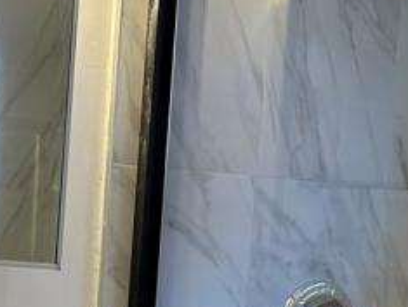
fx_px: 1251
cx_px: 45
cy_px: 402
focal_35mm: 106
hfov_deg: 18.2
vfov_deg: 13.5
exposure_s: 1/120
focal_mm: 5.7
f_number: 1.5
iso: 100
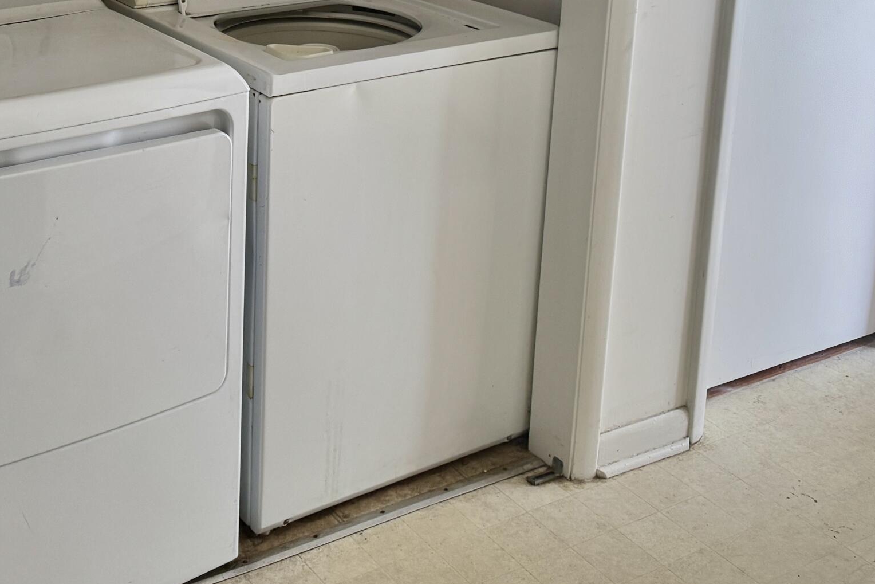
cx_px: 190
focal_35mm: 49
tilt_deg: -13.8
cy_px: -1
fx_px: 1191
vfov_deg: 26.1
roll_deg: -0.8
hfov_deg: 39.0
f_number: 1.78
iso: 160
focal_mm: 6.76
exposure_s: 1/60
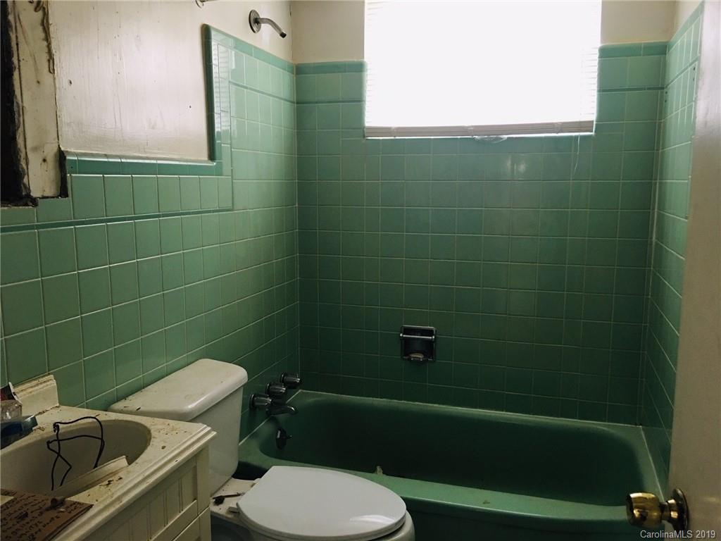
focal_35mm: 29
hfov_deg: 61.7
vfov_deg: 48.2
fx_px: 604
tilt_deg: -8.5
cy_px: 270
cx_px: 360
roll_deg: -0.1
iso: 50
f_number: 2.2
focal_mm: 4.15
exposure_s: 1/15
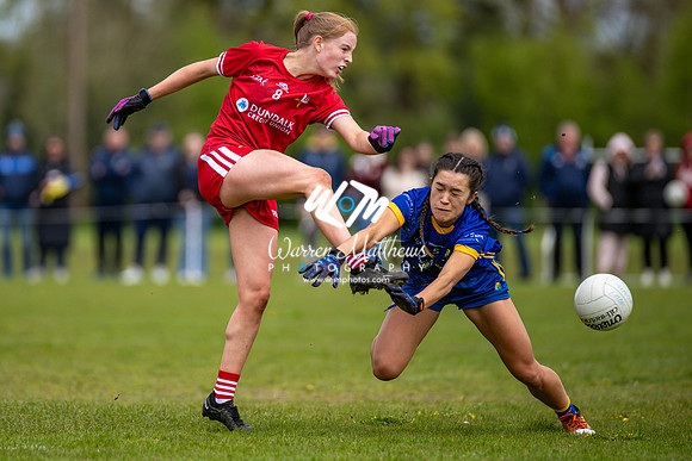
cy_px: 221
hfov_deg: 5.0
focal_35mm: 412
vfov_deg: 3.3
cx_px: 216
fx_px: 7927
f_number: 2.8
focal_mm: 300
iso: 220
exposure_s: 1/2500
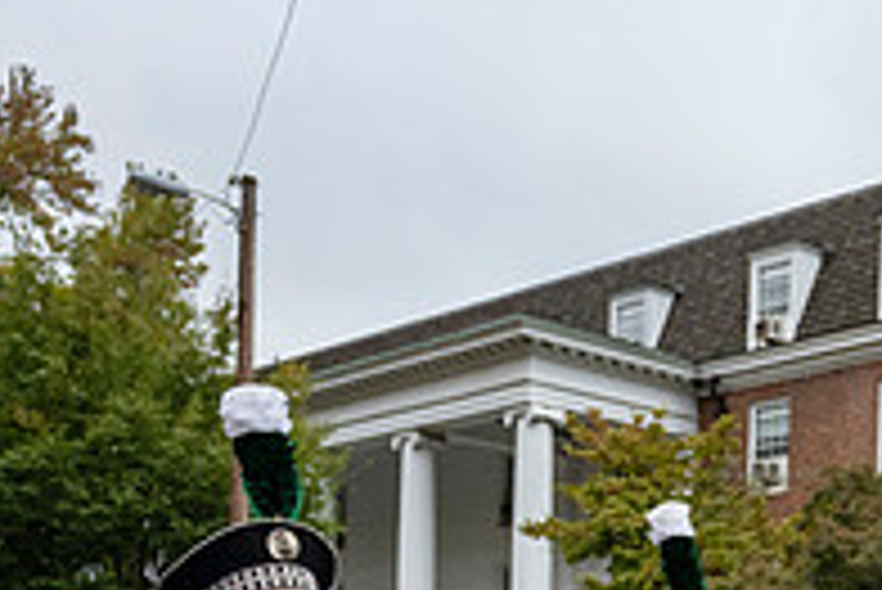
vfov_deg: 17.6
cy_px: 840
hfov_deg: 25.4
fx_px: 1741
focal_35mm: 71
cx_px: 1071
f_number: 4
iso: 640
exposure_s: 1/1600
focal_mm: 24
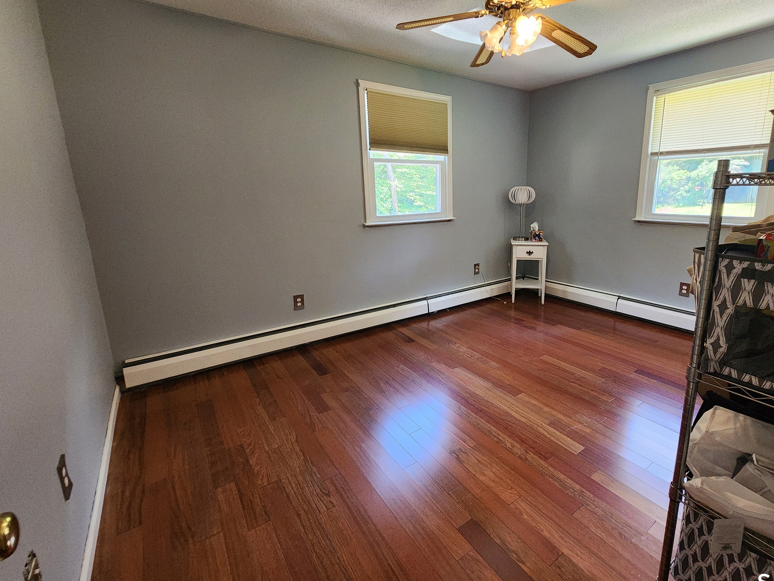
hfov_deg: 97.5
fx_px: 335
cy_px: 262
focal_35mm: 15
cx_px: 444
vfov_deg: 81.5
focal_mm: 2.2
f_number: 2.2
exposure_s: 1/60
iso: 400
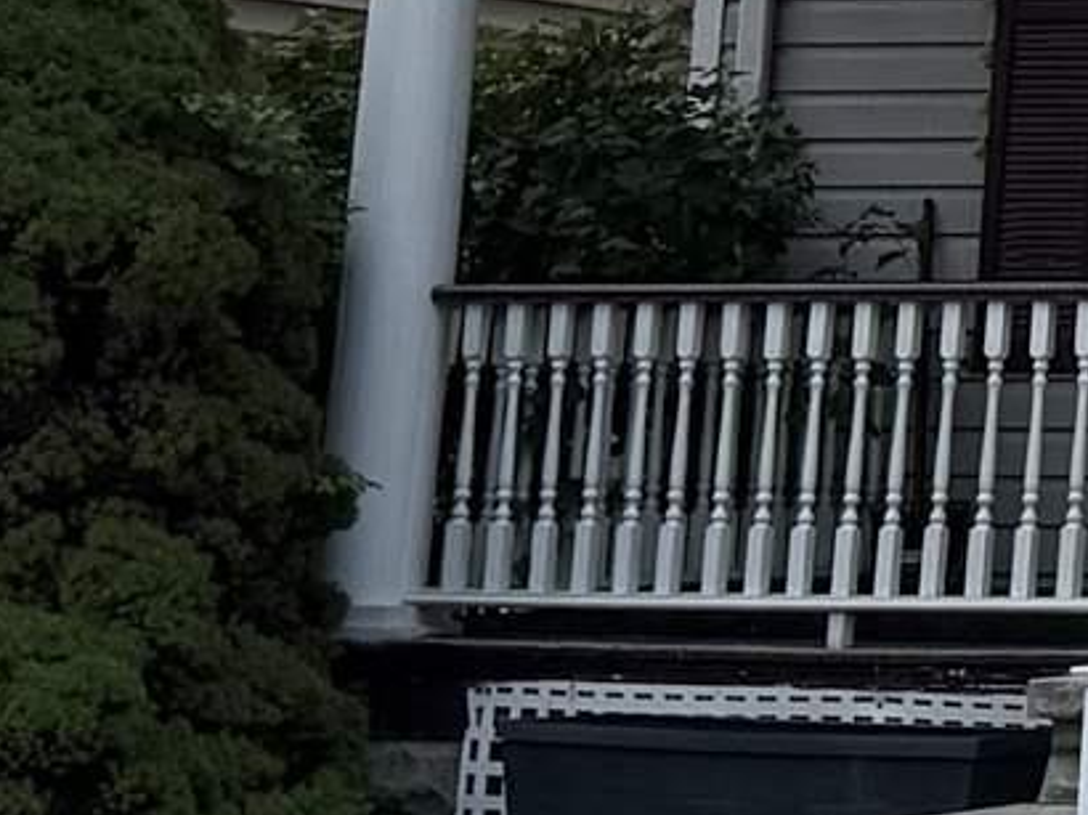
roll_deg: -1.3
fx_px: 5654
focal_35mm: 180
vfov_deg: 8.0
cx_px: 2534
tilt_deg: +10.5
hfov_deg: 9.8
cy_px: -587
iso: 80
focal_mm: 6.76
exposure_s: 1/387
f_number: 1.78
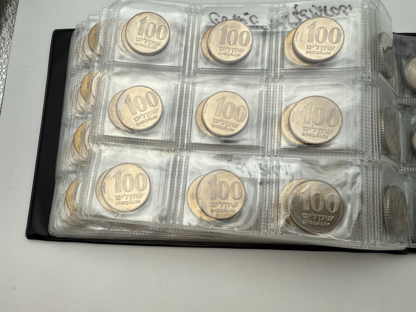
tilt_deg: -78.9
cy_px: 156
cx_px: 208
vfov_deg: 56.8
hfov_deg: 71.6
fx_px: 288
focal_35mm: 24
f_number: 2.2
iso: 40
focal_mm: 2.22
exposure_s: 1/338
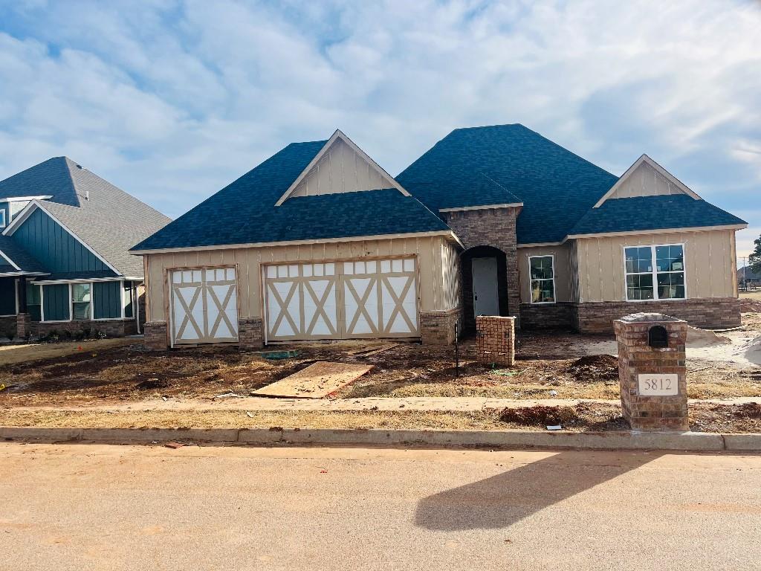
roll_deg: +3.1
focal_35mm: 26
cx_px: 380
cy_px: 286
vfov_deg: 53.1
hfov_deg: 67.3
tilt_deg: -0.1
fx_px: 572
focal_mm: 5.1
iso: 50
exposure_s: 1/3521
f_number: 1.6
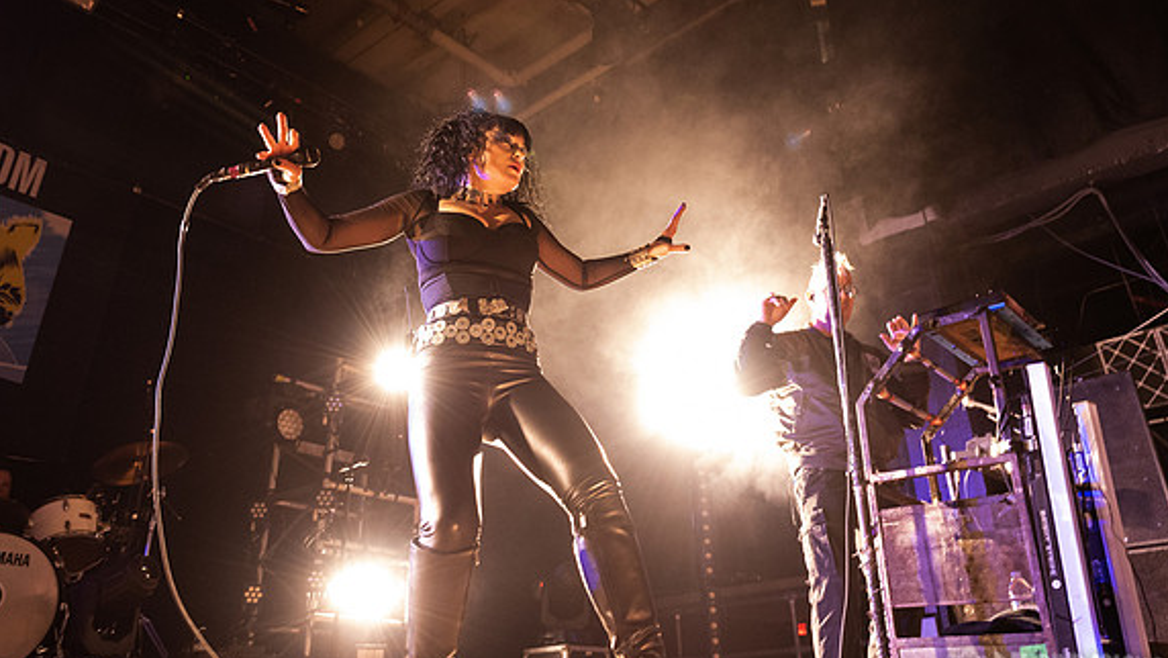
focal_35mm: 30
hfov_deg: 64.3
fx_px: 929
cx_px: 588
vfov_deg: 38.8
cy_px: 258
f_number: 3.2
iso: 3200
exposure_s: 1/100
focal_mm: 24
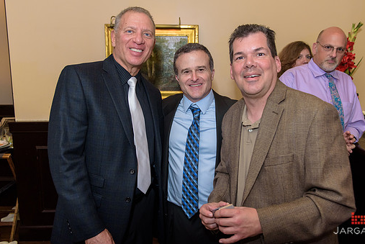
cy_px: 110
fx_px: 325
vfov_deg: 41.2
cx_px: 194
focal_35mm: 32
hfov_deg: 58.6
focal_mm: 28
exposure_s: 1/125
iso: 1600
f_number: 3.2
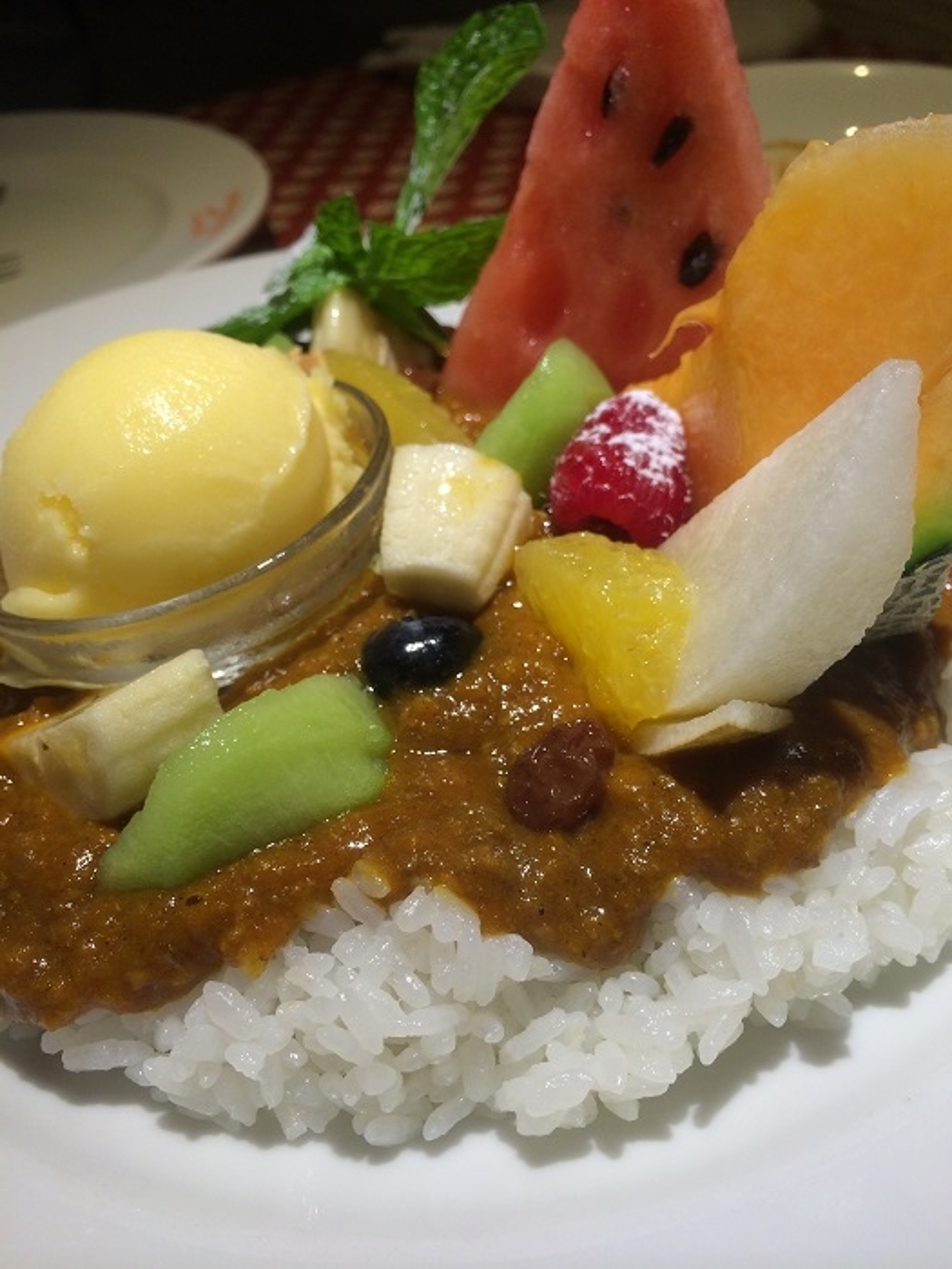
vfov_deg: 60.0
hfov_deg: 46.8
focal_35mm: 30
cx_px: 476
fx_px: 1100
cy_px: 634
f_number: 2.2
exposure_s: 1/50
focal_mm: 4.12
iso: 50
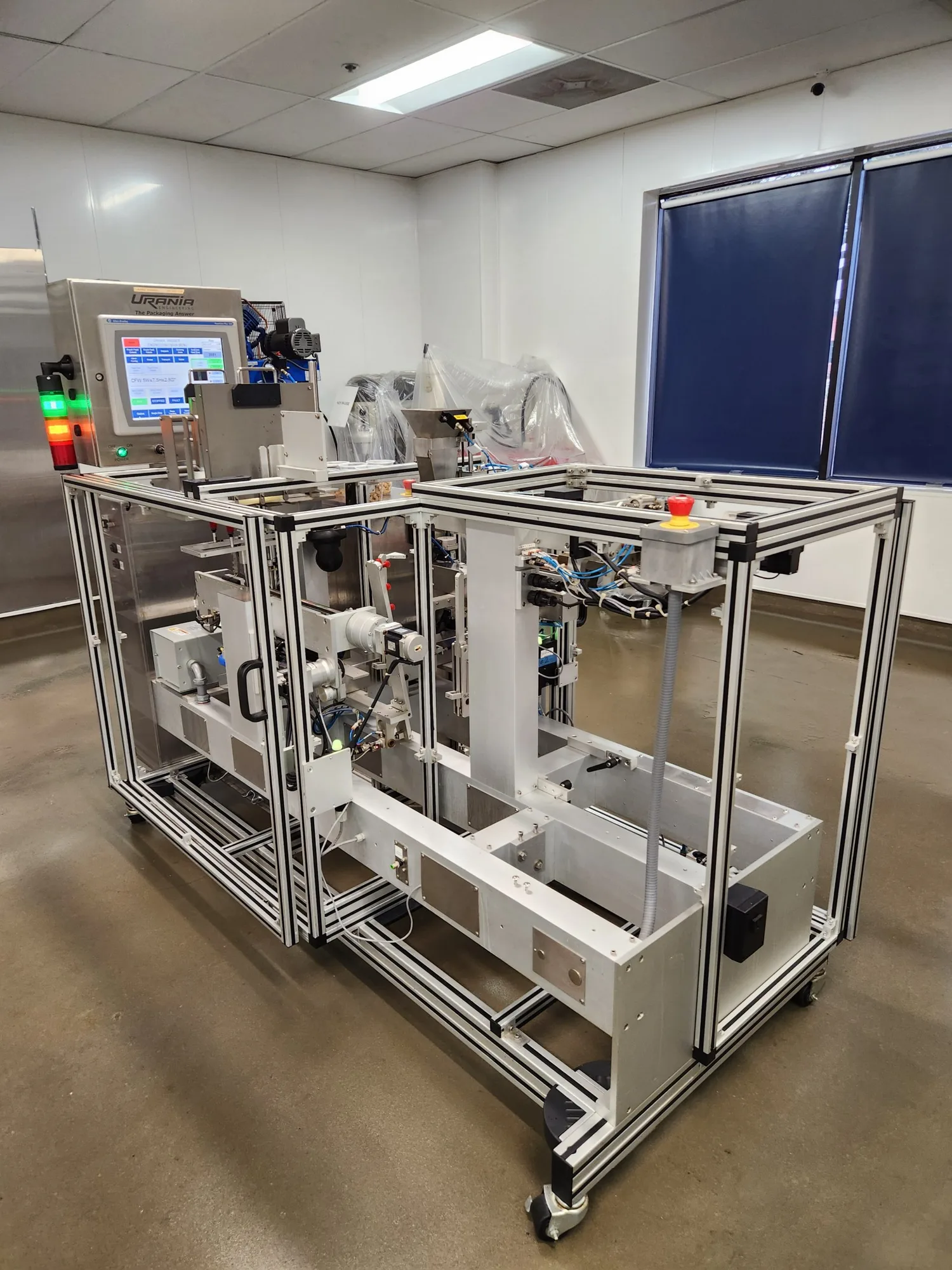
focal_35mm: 23
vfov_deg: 73.9
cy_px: 635
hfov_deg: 58.9
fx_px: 843
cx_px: 476
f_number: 1.8
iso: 160
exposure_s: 1/120
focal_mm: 5.4
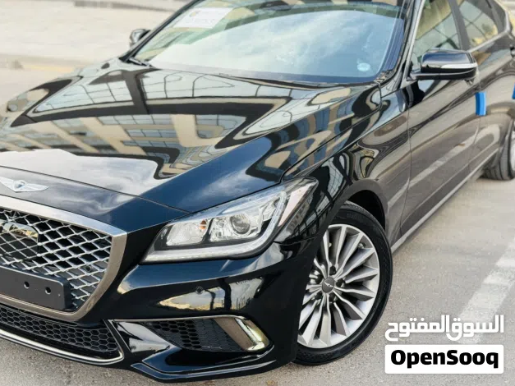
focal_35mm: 49
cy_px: 196
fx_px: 729
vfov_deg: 29.7
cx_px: 261
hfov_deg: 38.9
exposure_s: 1/345
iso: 64
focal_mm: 6.76
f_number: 1.78
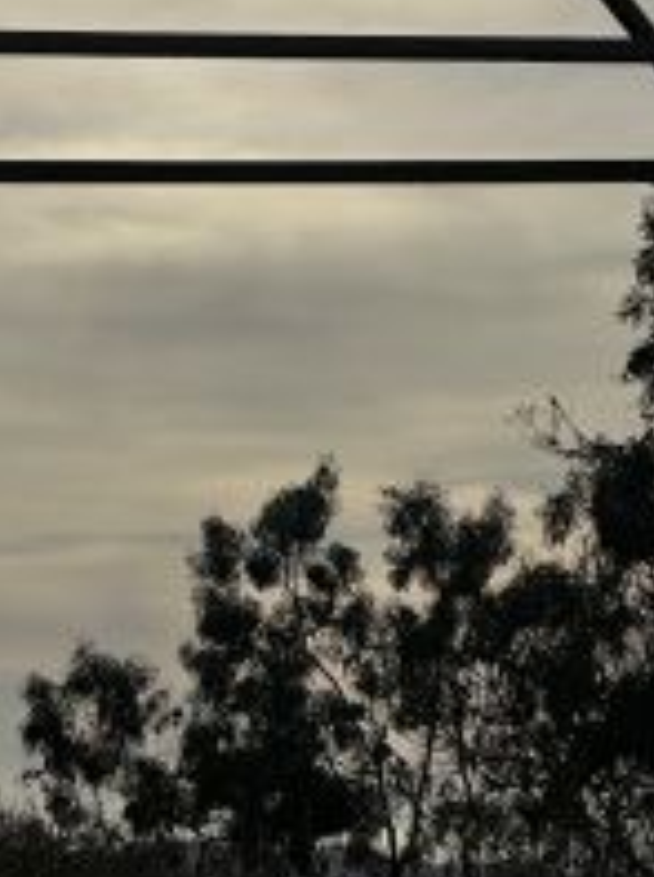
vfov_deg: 8.4
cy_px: -36
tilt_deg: +7.6
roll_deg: -2.8
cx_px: 347
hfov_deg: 6.3
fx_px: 5939
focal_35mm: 235
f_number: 2.8
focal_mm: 9
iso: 25
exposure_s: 1/7937
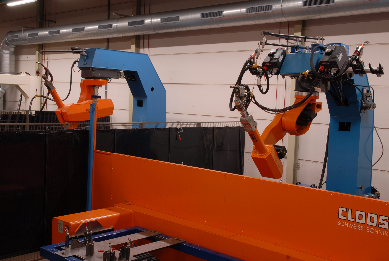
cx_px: 188
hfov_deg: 44.4
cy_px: 120
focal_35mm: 44
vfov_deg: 30.6
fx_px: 476
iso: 100
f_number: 13
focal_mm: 26
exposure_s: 1.3
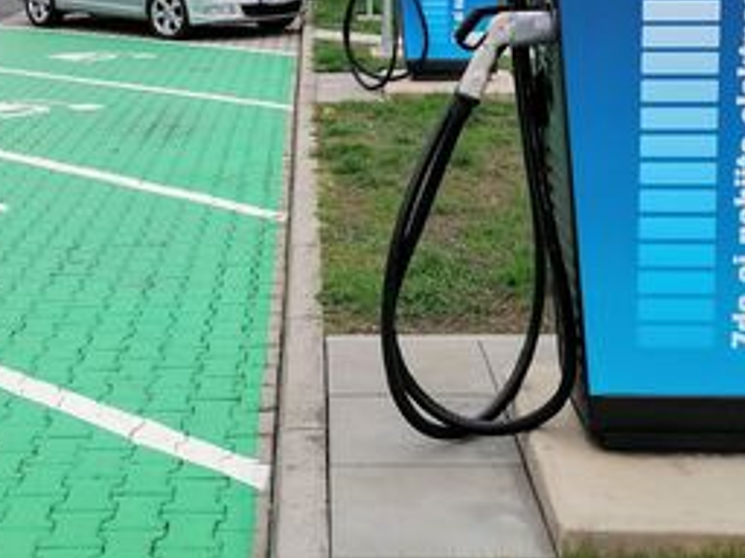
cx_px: 294
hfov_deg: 28.9
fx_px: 1442
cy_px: 20
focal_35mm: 67
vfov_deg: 21.3
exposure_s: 1/300
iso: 50
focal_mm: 5.3
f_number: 1.8
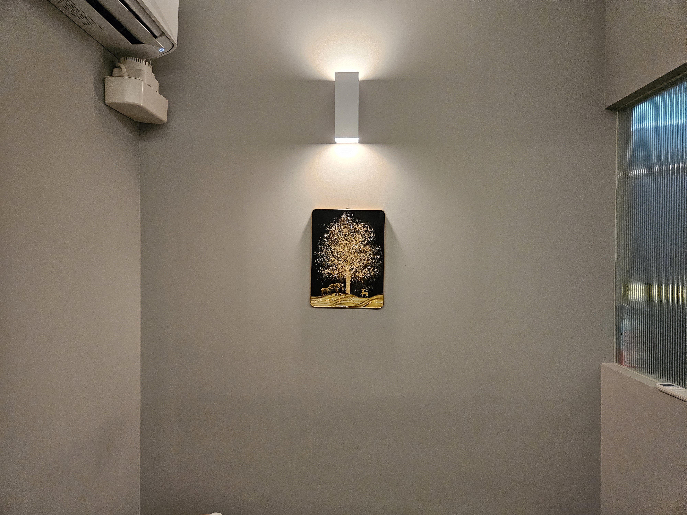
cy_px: 258
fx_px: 456
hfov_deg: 73.9
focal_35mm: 23
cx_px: 344
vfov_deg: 58.9
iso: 1000
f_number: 1.8
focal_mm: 5.4
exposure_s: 1/120
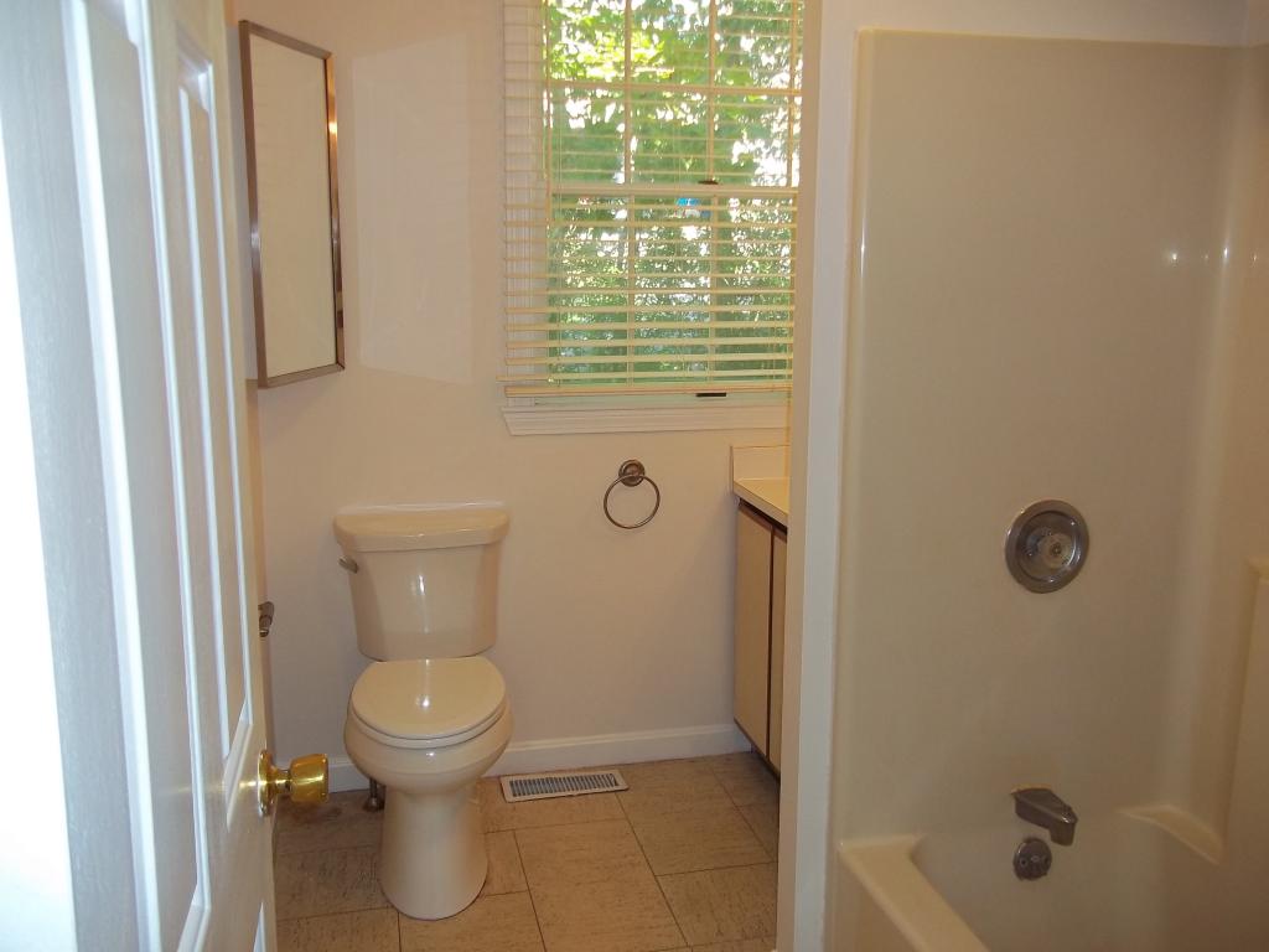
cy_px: 476
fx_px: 1173
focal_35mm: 32
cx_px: 634
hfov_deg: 56.8
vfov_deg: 44.2
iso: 80
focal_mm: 5.7
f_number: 2.9
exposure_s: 1/30
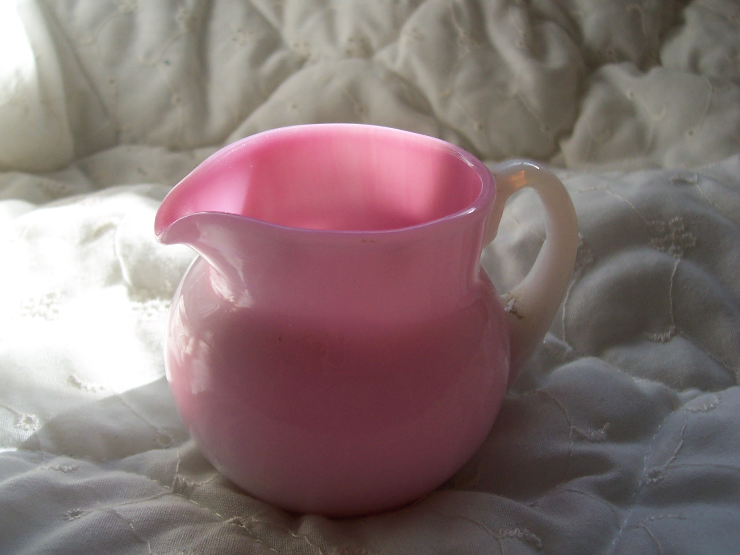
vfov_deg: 38.7
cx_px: 370
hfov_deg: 50.1
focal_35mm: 37
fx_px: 791
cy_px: 278
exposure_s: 1/125
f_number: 2.8
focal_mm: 5.6
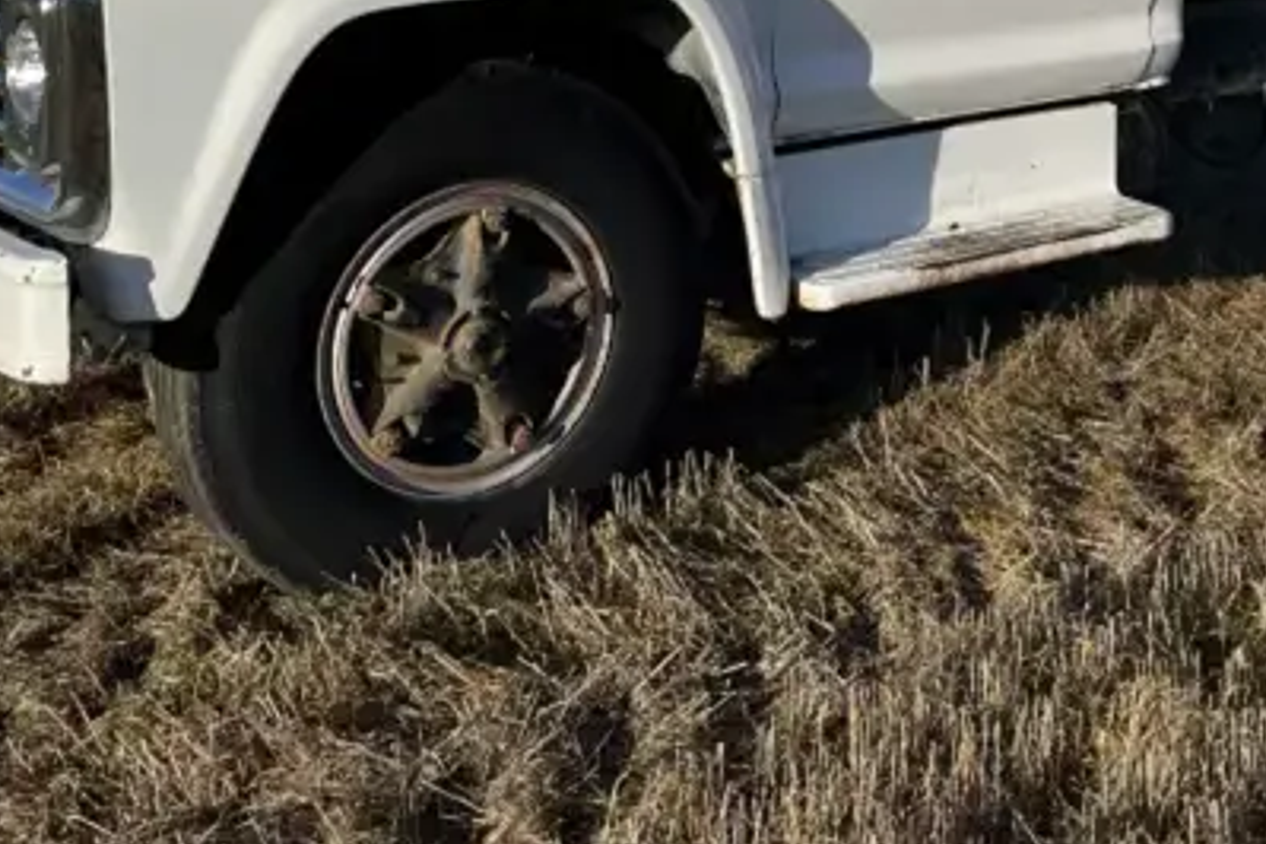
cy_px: -260
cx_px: 1095
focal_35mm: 65
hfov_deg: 29.9
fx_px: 2286
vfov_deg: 19.3
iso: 32
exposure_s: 1/4049
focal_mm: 5.1
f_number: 1.6
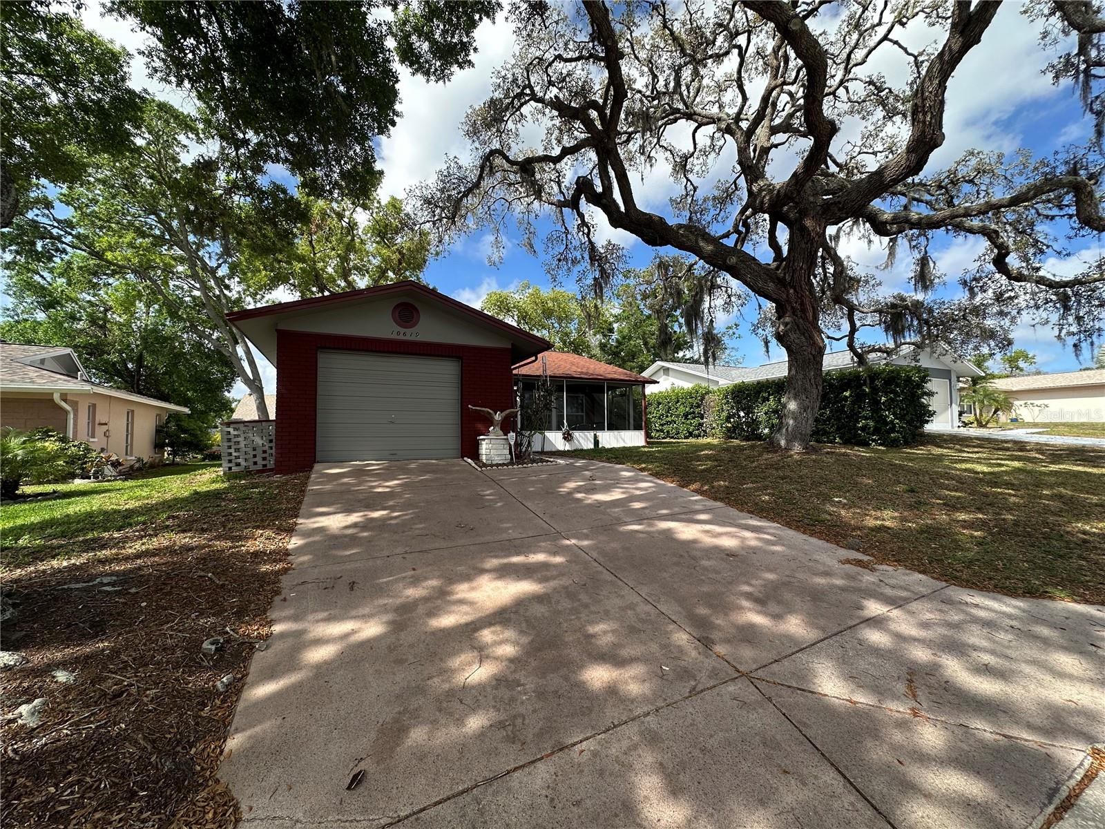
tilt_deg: +3.0
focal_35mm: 14
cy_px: 414
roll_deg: +0.4
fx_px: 447
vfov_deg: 85.7
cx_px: 552
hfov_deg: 102.1
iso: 40
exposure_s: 1/882
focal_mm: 2.22
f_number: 2.2
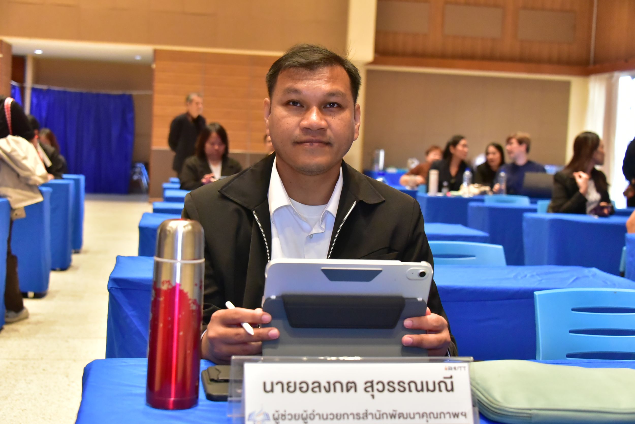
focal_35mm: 55
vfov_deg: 24.6
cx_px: 318
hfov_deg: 36.2
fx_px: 970
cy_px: 212
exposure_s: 1/160
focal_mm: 55
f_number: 5.6
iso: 8000
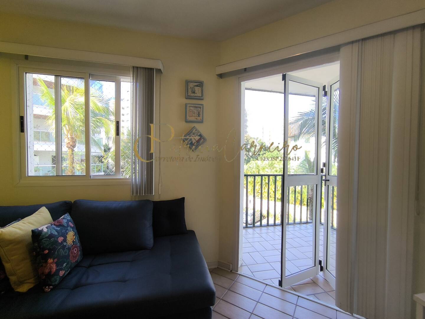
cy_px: 160
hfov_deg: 94.5
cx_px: 212
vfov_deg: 78.1
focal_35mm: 16
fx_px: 196
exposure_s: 1/120
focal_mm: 1.65
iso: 64
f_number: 2.2
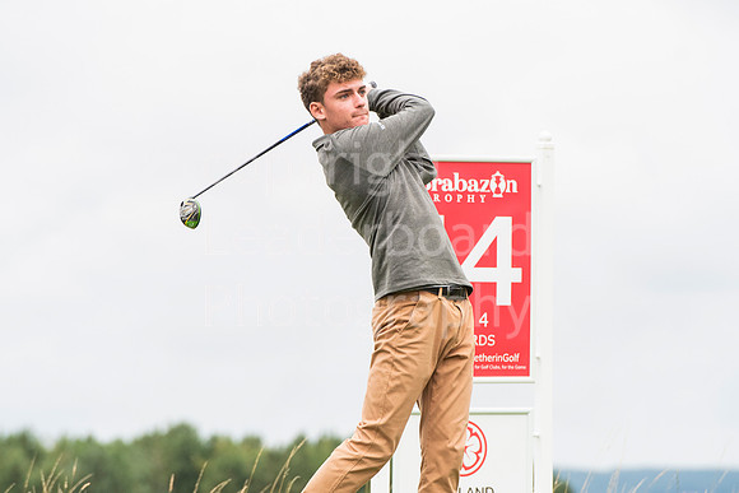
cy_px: 246
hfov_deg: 6.9
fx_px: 6159
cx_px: 370
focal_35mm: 300
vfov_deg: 4.6
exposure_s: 1/1600
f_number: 5.6
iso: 1000
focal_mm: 200
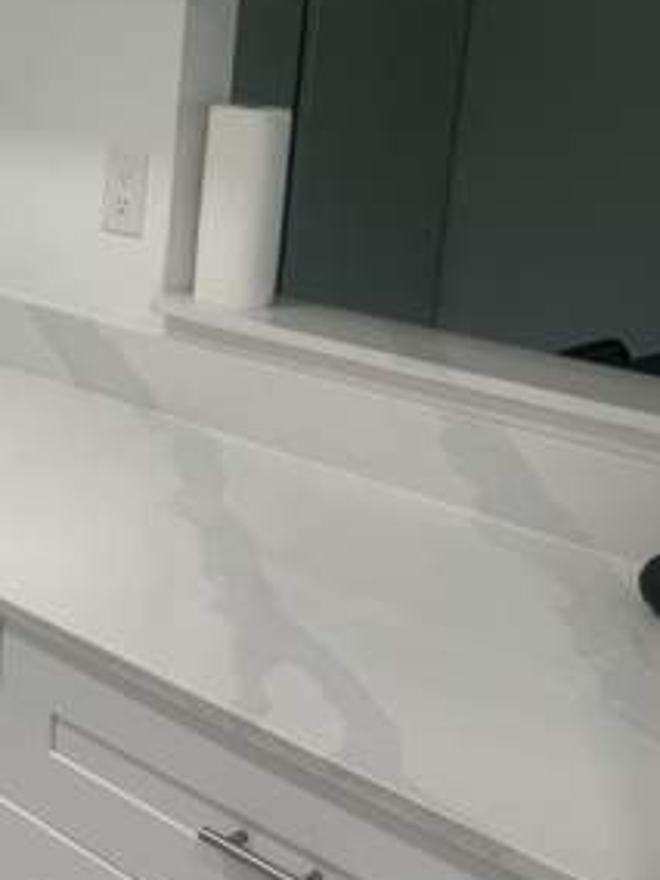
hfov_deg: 26.0
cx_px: 50
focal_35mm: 54
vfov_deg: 35.1
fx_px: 1373
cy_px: 279
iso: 64
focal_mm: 6.76
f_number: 1.78
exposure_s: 1/120
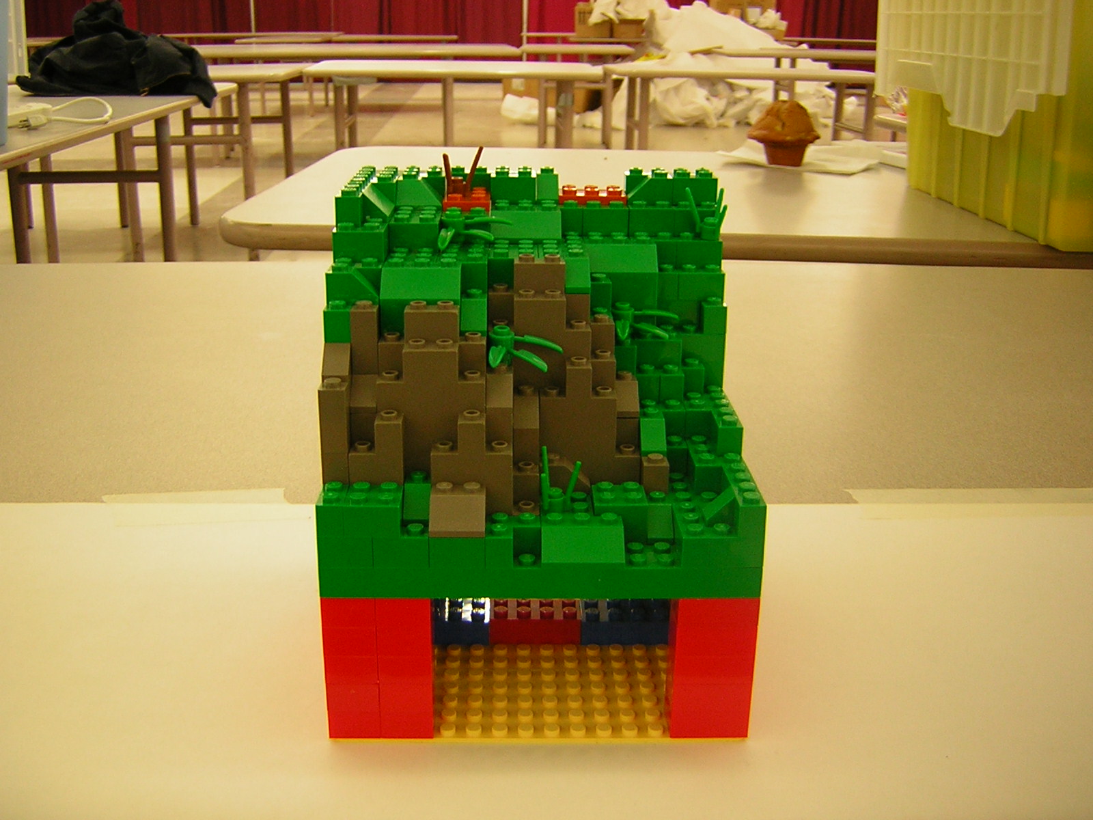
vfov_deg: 39.7
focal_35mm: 36
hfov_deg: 51.4
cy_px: 410
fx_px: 1137
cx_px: 546
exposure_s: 1/5.7
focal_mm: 4.7
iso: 54
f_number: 2.6
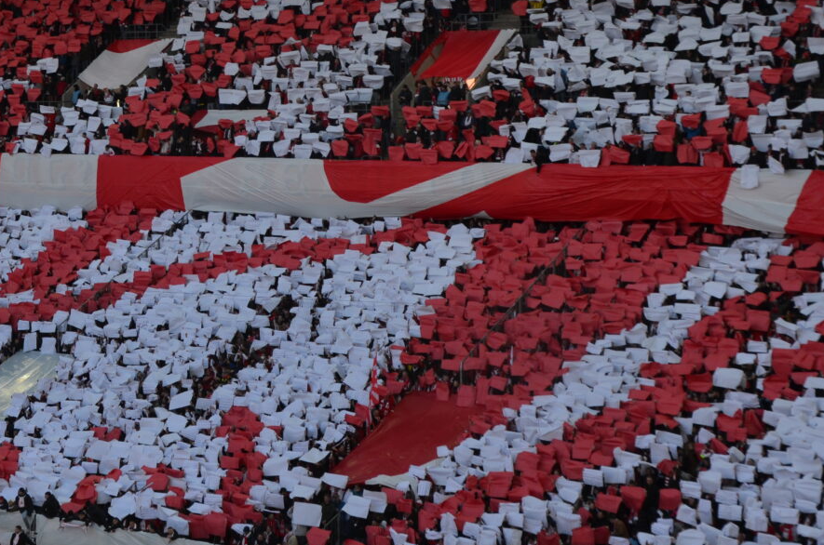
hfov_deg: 21.4
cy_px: 92
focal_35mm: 95
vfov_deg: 14.3
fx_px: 2168
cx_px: 275
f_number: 8
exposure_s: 1/200
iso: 200
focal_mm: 35
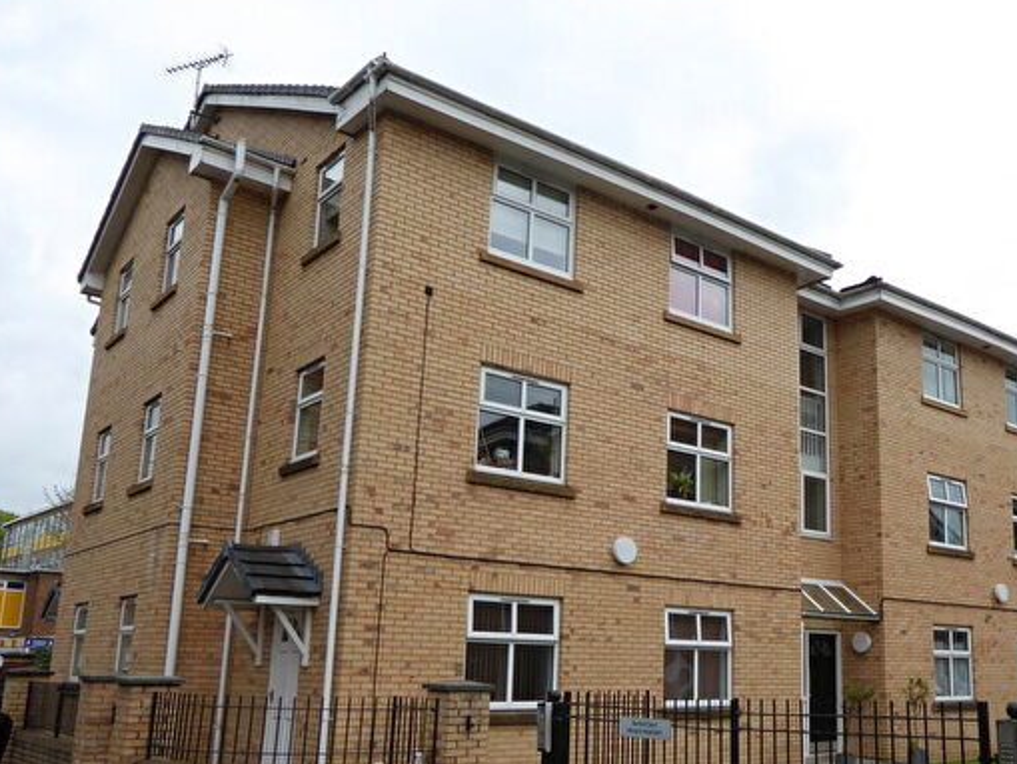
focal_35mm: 33
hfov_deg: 54.2
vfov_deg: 42.7
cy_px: 465
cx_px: 677
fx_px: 970
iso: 100
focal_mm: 4.3
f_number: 3.3
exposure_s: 1/800
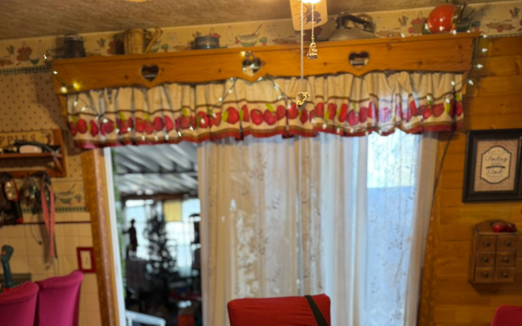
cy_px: 323
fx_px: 484
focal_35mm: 34
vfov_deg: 34.1
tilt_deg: -11.8
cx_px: 261
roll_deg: +0.9
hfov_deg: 56.7
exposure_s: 1/120
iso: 200
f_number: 1.78
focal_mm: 6.76
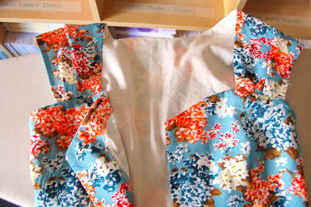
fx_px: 233
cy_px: 104
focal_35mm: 27
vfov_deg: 47.9
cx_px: 156
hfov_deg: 67.4
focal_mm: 18
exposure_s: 1/100
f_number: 5
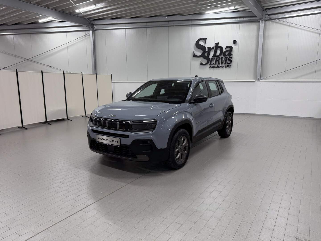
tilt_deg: -9.8
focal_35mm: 24
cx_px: 160
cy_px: 120
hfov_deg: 71.6
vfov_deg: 56.8
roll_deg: +0.3
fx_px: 223
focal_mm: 6.76
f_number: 1.78
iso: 100
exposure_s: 1/100
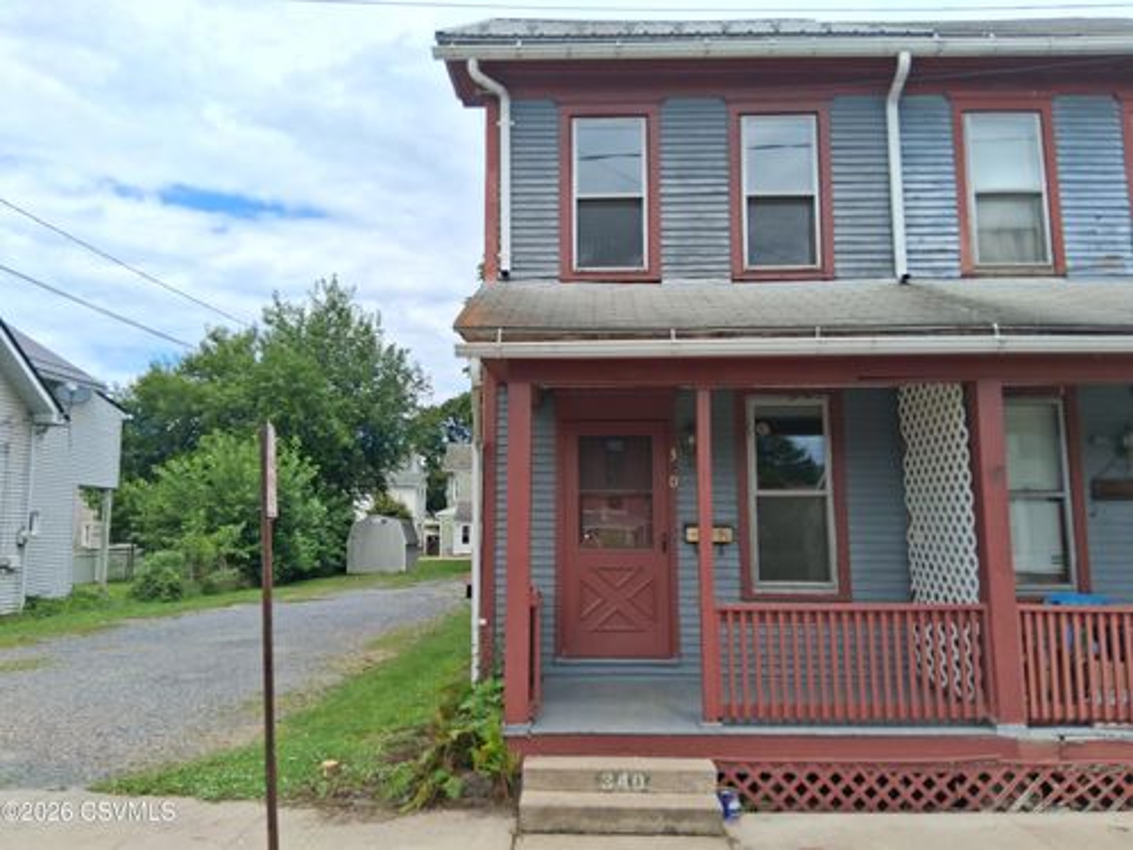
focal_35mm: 26
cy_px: 425
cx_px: 566
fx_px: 851
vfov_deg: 53.1
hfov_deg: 67.3
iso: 25
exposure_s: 1/745
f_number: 1.8
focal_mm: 3.98
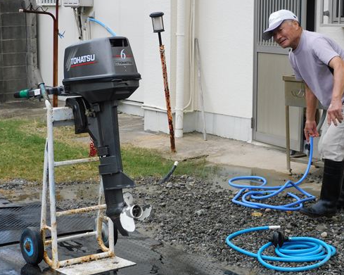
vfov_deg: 18.5
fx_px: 845
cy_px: 139
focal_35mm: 83
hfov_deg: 23.0
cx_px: 195
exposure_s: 1/400
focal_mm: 11.6
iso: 125
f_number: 4.2
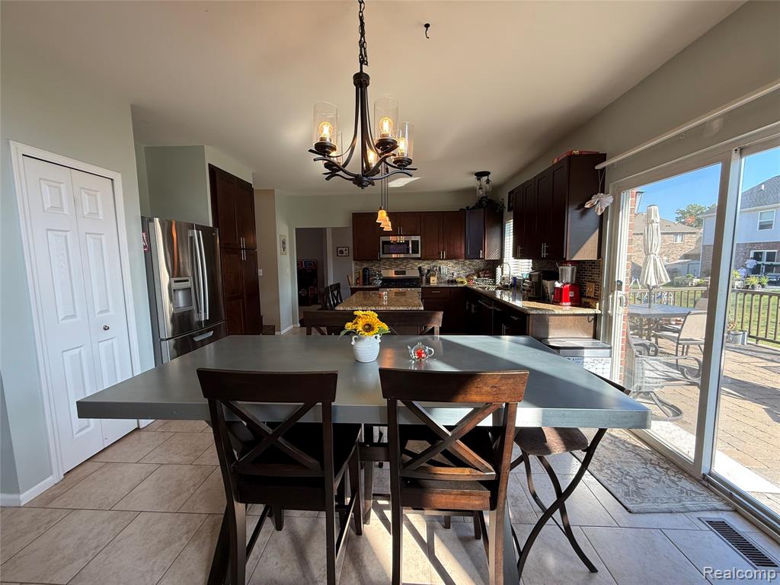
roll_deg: +0.2
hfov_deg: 102.1
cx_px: 390
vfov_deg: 85.7
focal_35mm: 14
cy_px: 292
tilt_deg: -5.5
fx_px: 315
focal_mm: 2.22
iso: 125
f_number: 2.2
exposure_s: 1/99
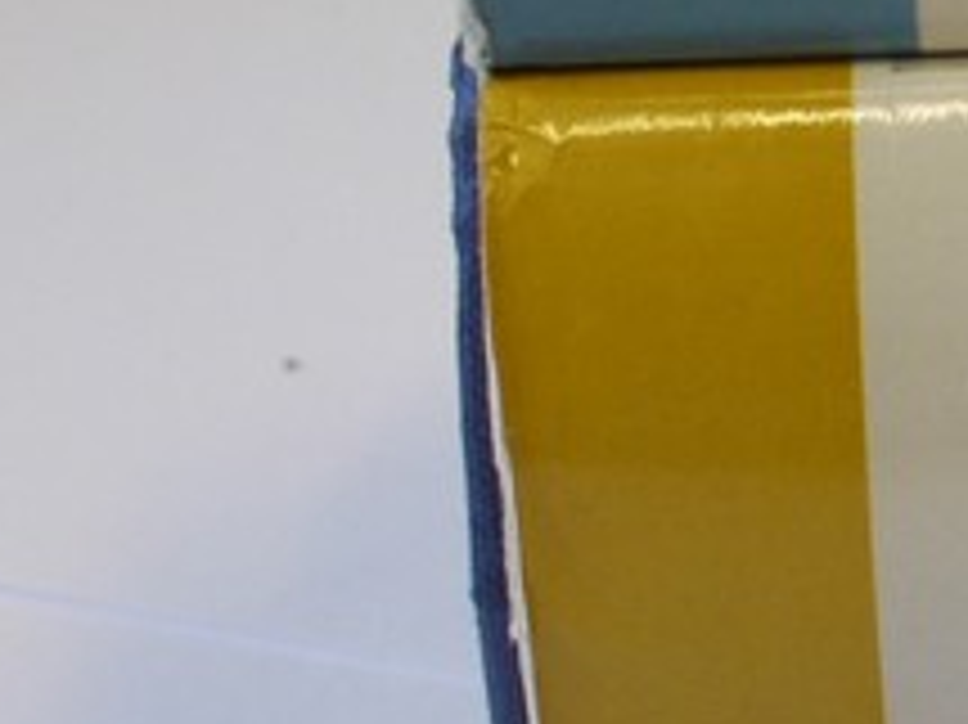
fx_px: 9363
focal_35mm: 335
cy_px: 36
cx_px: 2557
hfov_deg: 5.6
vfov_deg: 4.4
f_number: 7.1
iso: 400
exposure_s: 1/50
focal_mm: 30
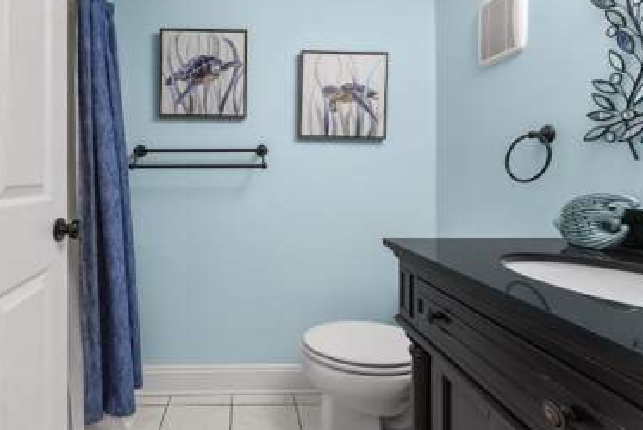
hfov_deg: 88.2
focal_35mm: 18
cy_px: 176
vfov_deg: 66.9
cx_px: 241
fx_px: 322
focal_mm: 14
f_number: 8
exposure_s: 1/1.25
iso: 400
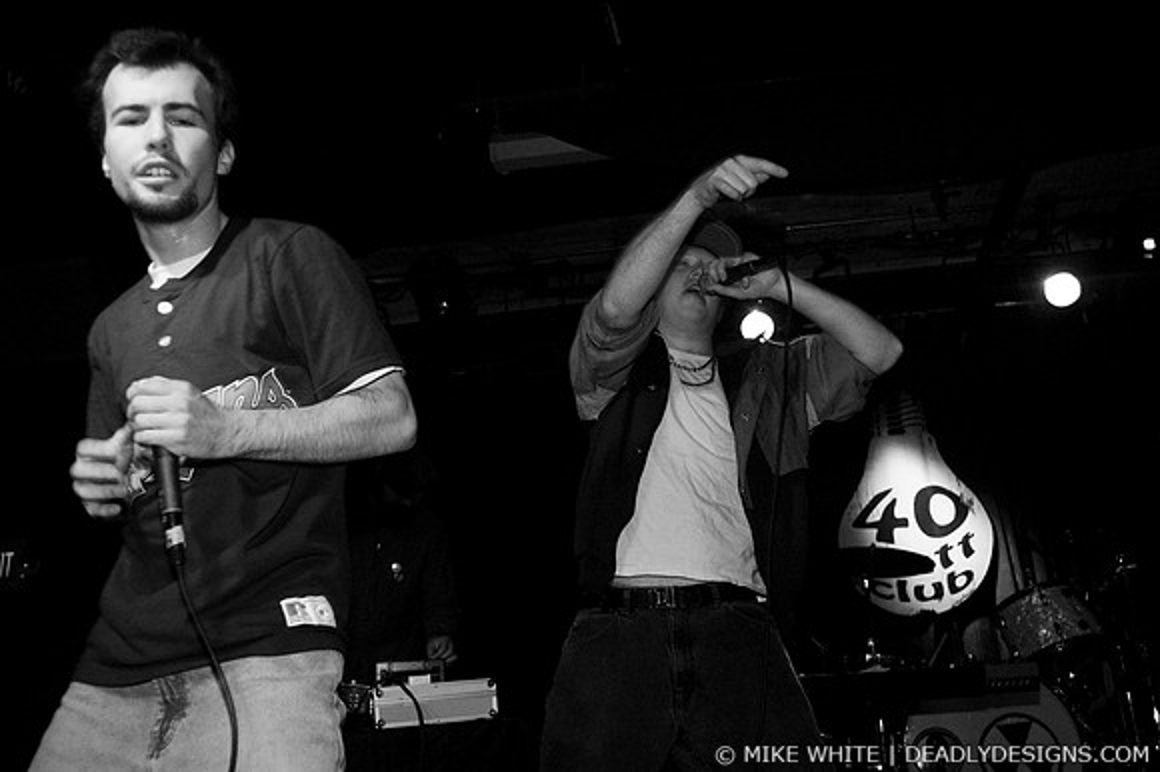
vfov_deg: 43.6
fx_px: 966
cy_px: 386
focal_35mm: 30
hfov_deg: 62.0
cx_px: 580
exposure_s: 1/60
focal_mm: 20
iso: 800
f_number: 3.2
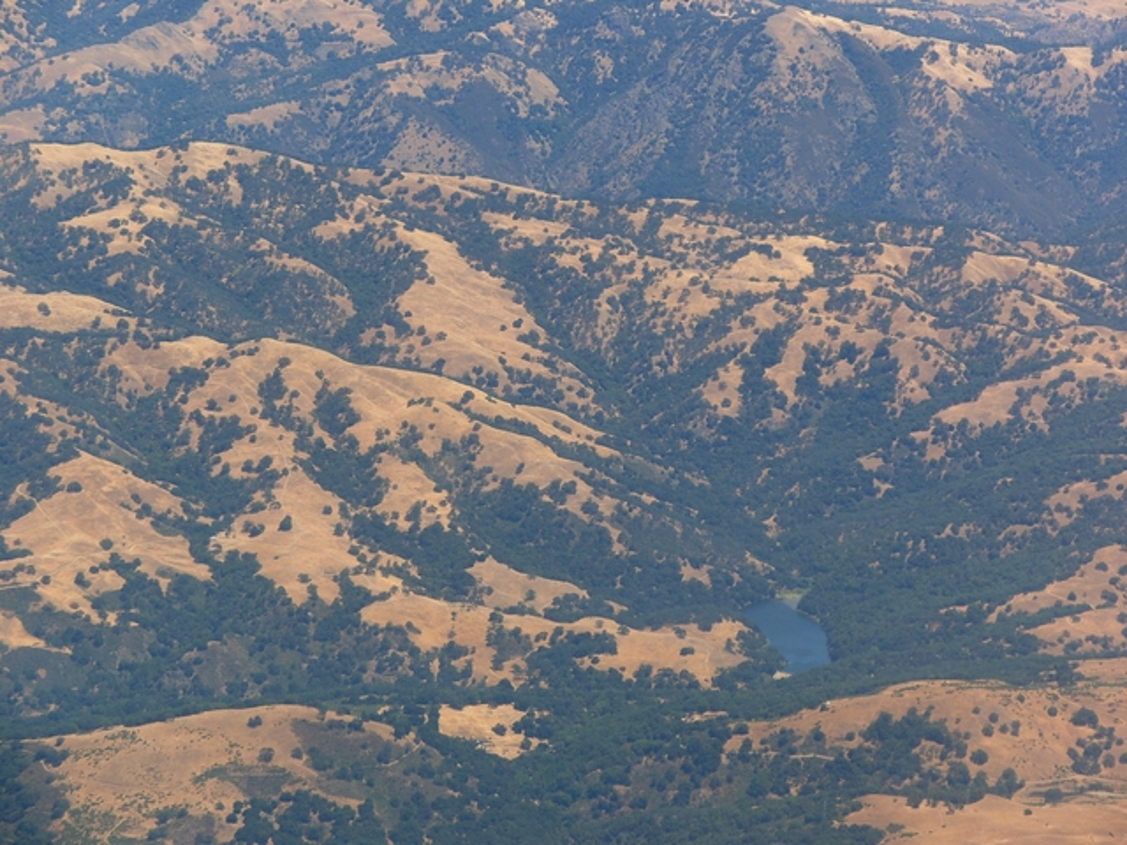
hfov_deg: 15.4
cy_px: 422
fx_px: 4167
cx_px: 564
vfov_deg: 11.6
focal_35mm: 128
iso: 80
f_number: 5.4
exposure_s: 1/350
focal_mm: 28.5
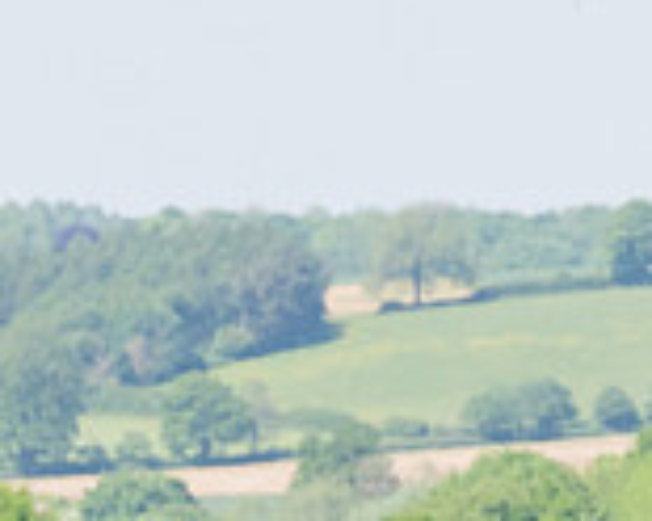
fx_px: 16209
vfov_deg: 1.8
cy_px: 746
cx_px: 323
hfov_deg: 2.3
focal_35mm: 840
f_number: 4
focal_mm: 105
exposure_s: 1/3200
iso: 400
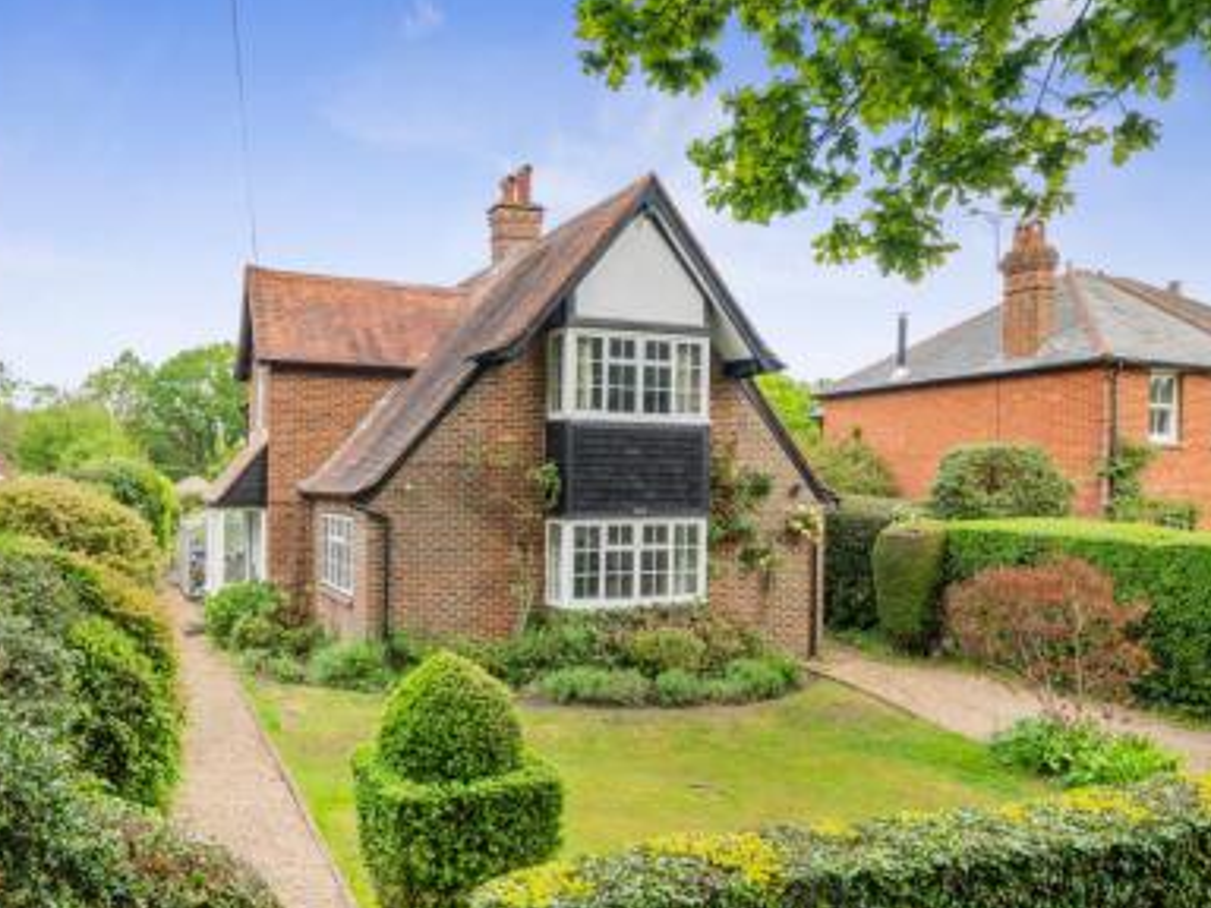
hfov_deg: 68.9
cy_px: 474
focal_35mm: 25
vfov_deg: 54.9
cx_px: 501
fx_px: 875
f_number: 8
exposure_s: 1/100
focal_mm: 14
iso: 400
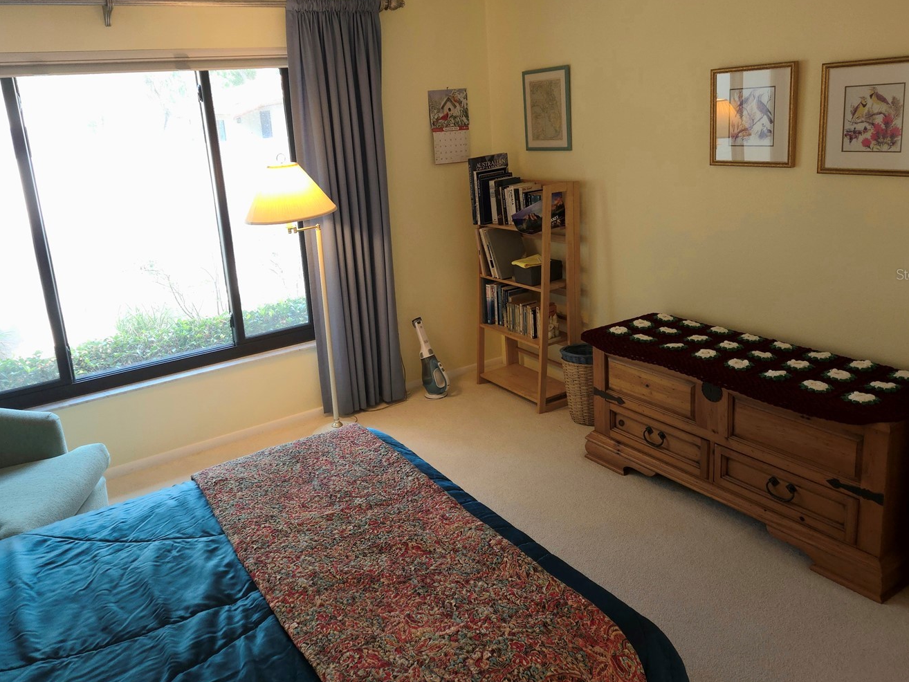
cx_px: 408
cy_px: 274
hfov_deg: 63.3
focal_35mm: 28
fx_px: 735
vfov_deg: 49.5
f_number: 1.8
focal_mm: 5.4
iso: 125
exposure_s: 1/60.2
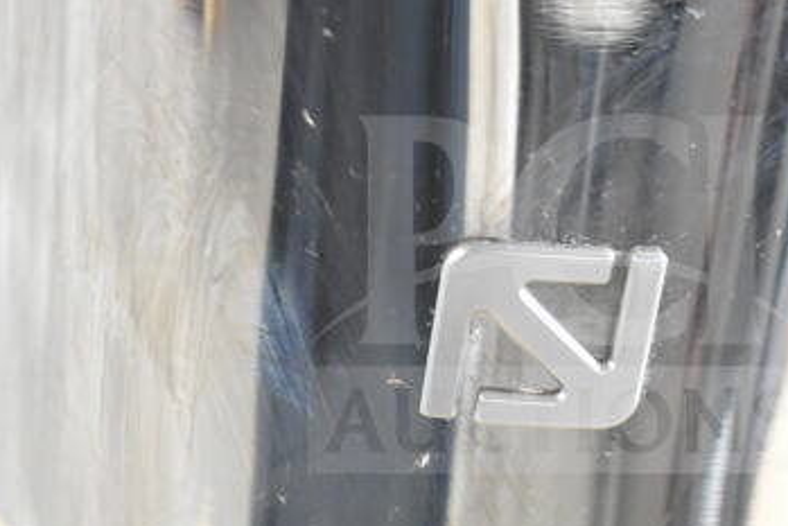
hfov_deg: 16.2
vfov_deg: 10.9
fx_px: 2759
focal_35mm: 126
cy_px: 295
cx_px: 560
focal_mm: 48
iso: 5000
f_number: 5.3
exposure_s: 1/80
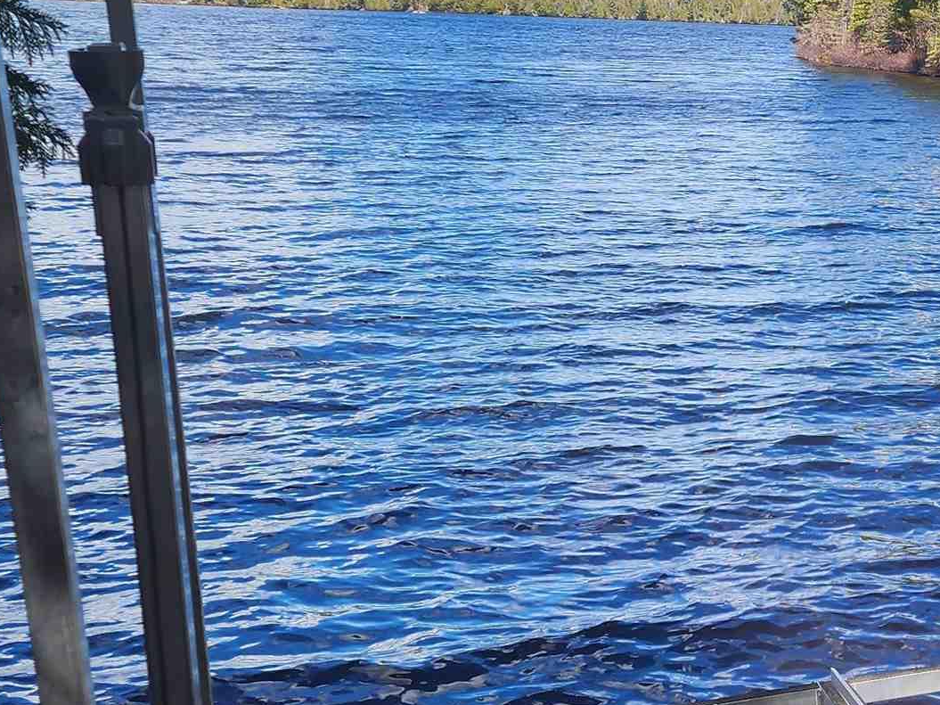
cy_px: 402
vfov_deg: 21.9
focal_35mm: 67
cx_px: 1002
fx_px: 1819
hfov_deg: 26.9
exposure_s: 1/626
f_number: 1.8
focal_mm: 6.4
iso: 12
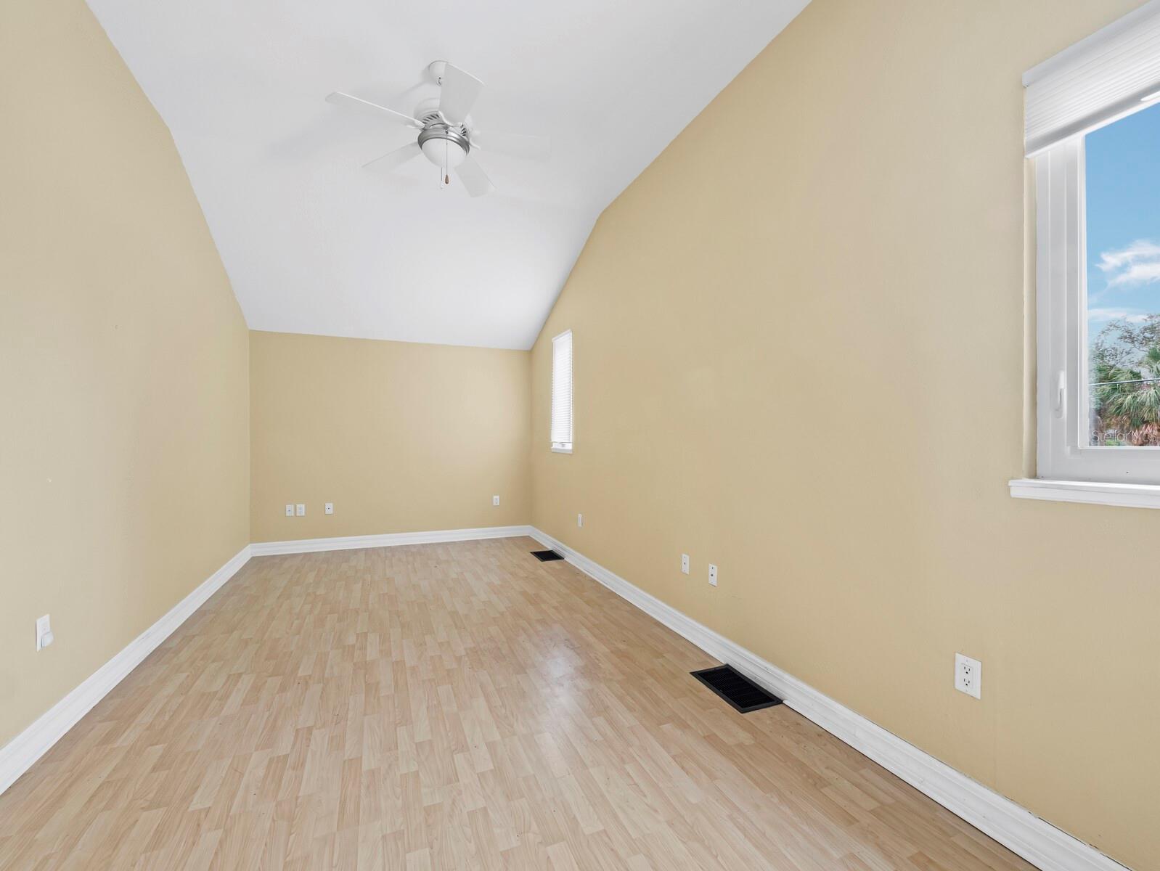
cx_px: 580
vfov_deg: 85.7
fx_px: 469
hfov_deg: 102.0
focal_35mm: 14
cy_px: 436
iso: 400
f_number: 11
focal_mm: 7
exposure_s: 1.3
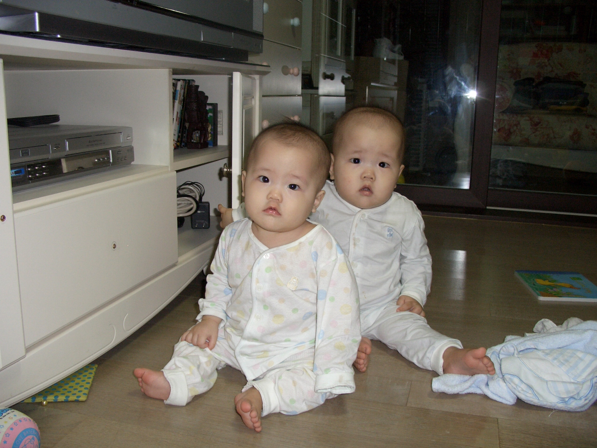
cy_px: 224
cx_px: 298
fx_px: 569
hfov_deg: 55.4
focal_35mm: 33
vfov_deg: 42.9
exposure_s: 1/60
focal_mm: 7.1
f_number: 2.8
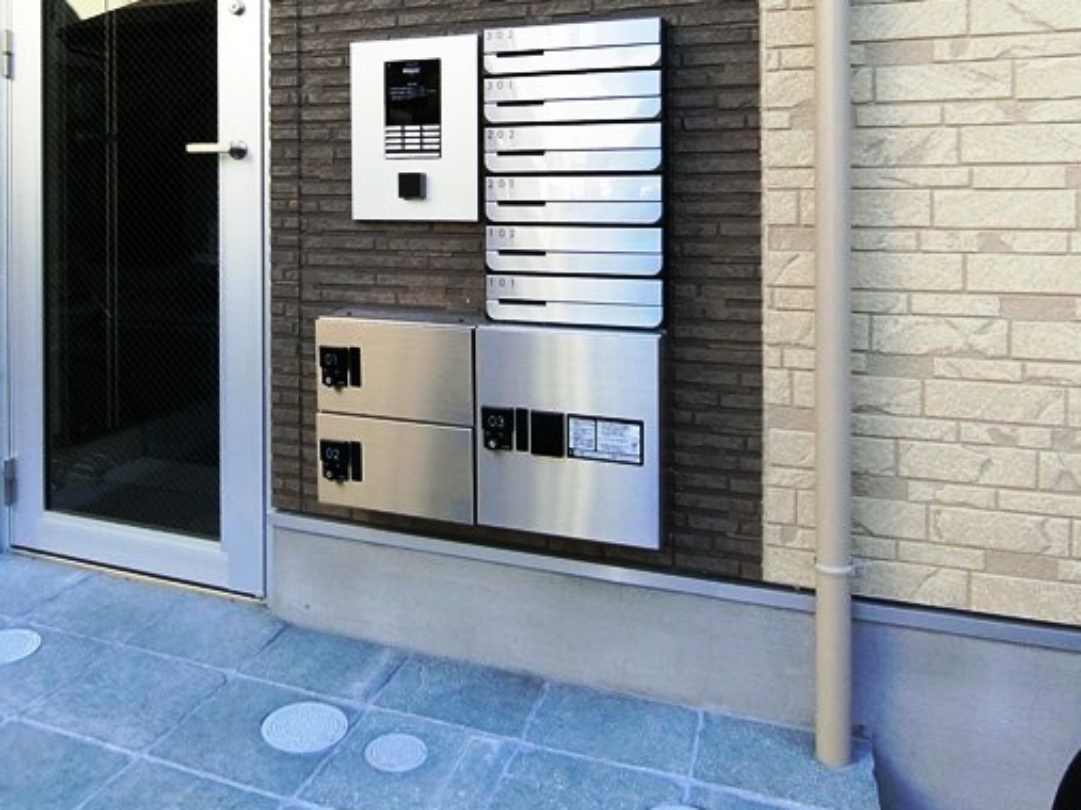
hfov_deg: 59.1
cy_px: 202
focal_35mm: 30
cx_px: 399
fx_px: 937
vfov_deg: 45.2
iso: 500
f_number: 2.7
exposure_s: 1/1000
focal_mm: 4.06
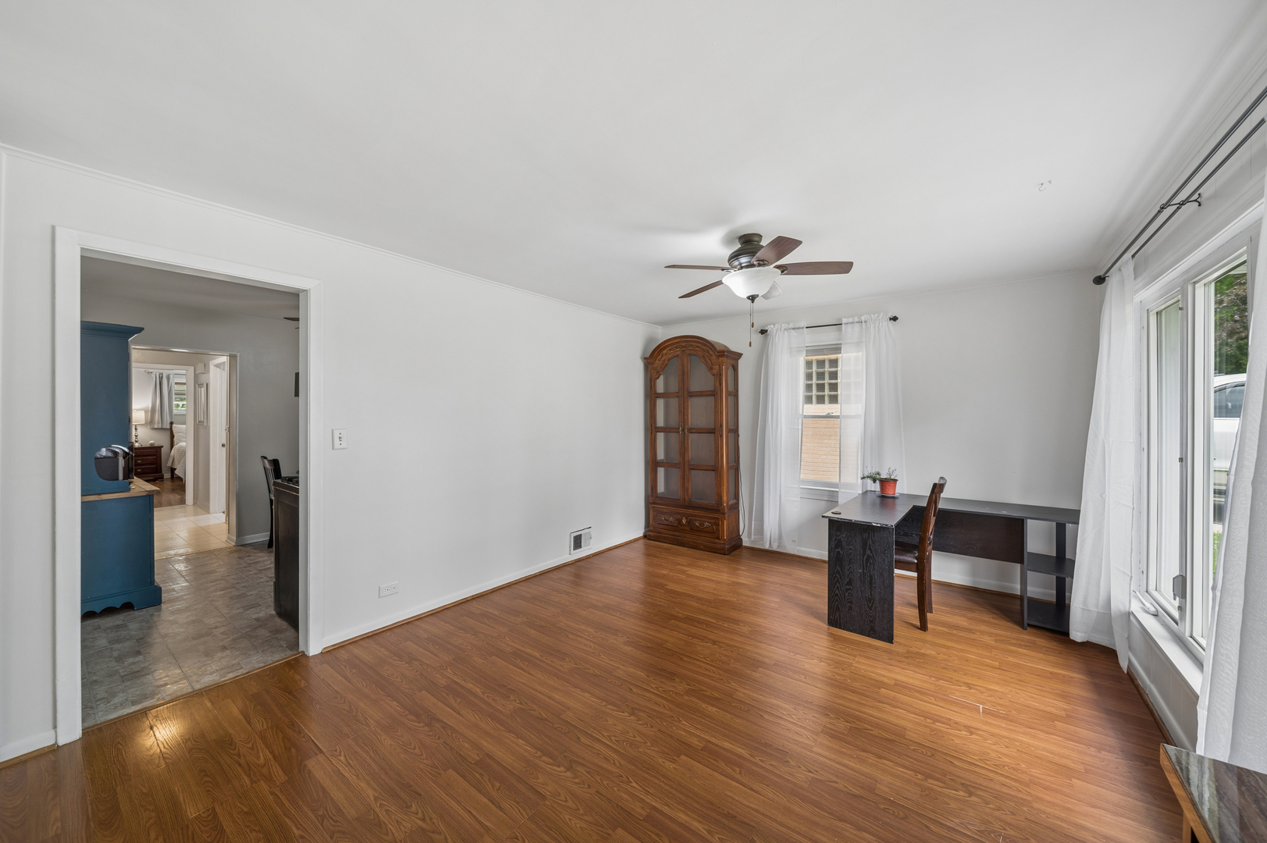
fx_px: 457
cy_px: 422
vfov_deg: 85.4
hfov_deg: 108.4
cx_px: 634
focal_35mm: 13
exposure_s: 1/25
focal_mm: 13
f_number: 8
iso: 400
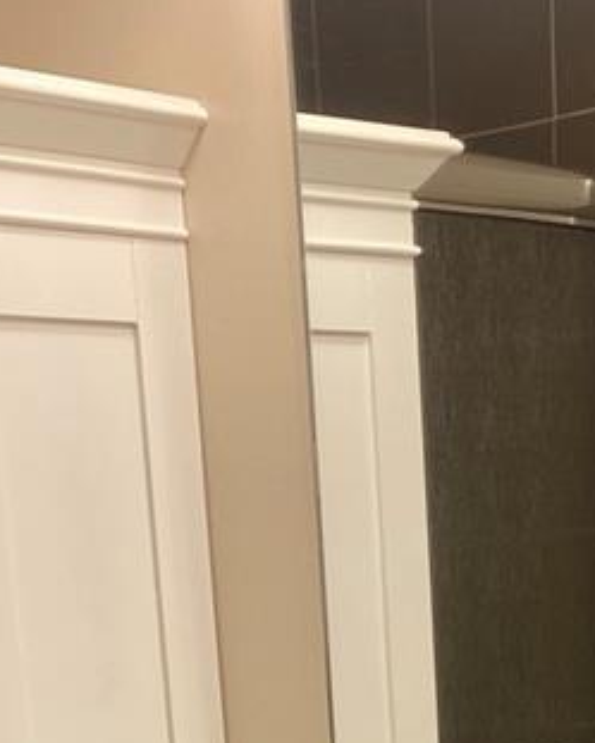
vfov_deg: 16.2
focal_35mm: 98
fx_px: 2156
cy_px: 1369
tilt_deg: -17.2
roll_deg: +3.8
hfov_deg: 15.7
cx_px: 387
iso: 80
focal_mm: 4.25
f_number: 1.8
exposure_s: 1/120
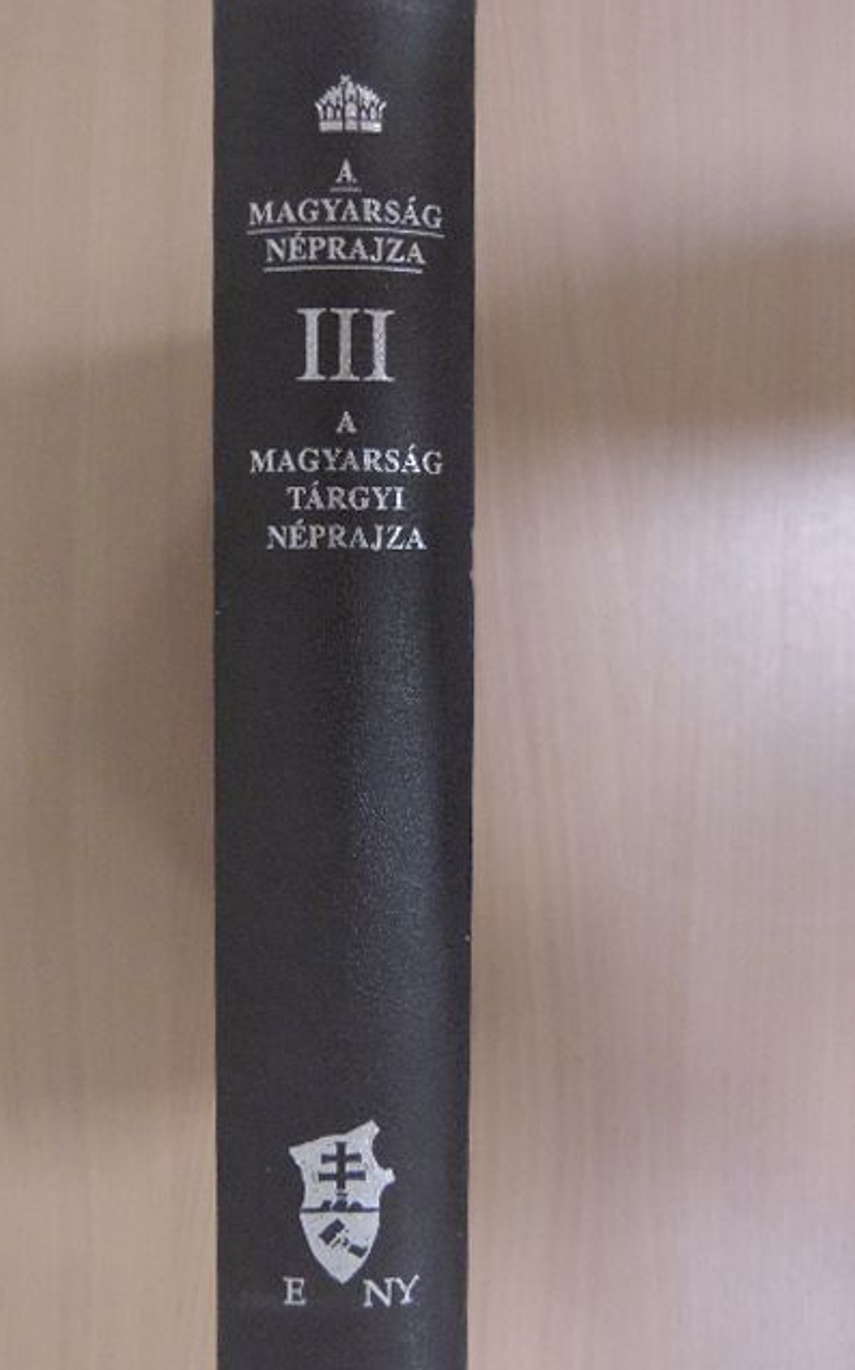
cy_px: 687
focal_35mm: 32
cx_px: 370
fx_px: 1194
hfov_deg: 39.3
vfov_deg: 59.7
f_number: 3.1
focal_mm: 5.3
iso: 1600
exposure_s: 1/100
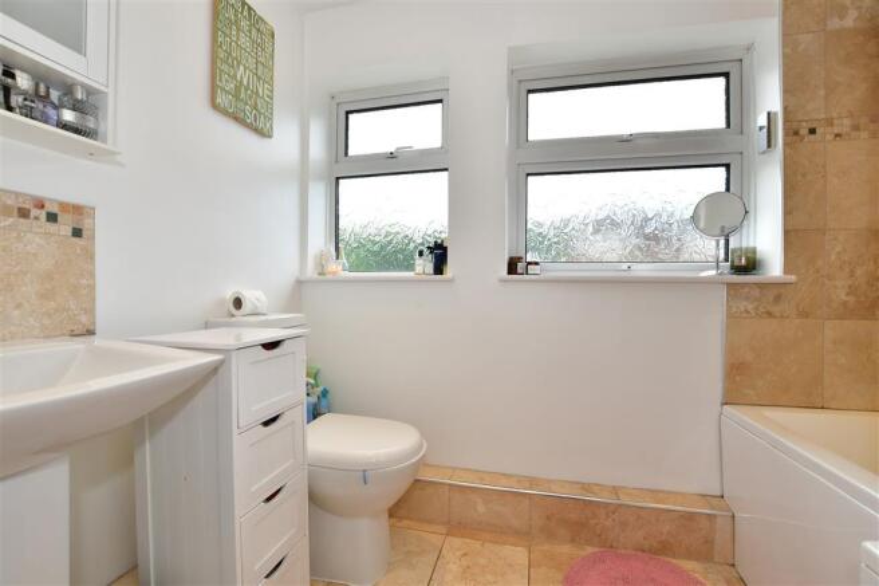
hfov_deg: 100.4
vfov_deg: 77.3
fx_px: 366
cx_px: 440
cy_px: 293
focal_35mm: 15
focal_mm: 10
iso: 160
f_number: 8
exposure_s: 1/25
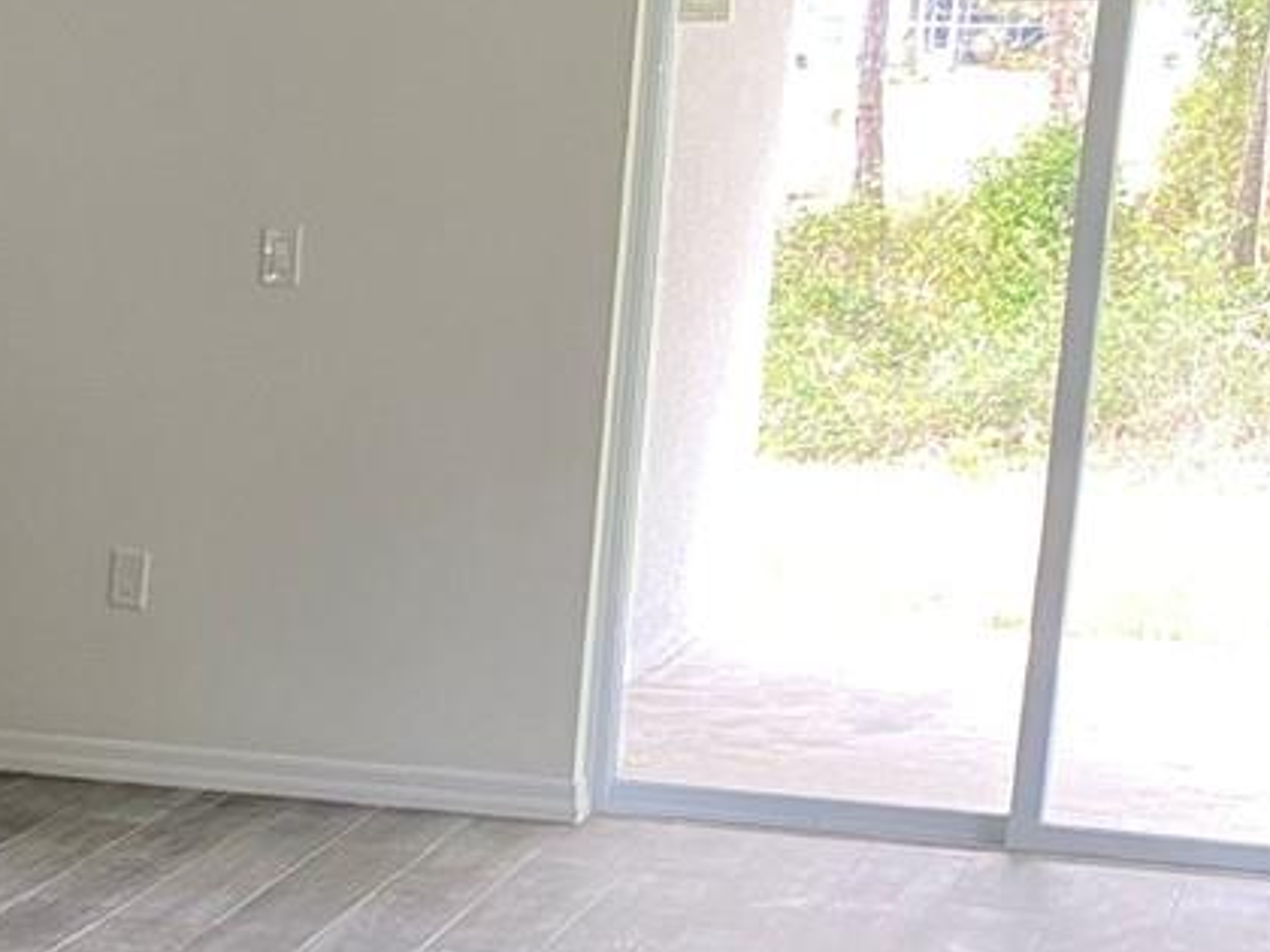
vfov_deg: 14.5
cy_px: 1100
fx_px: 3632
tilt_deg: -15.6
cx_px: -523
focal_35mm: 99
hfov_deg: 18.1
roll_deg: +0.2
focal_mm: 4.25
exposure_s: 1/60
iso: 125
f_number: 1.8
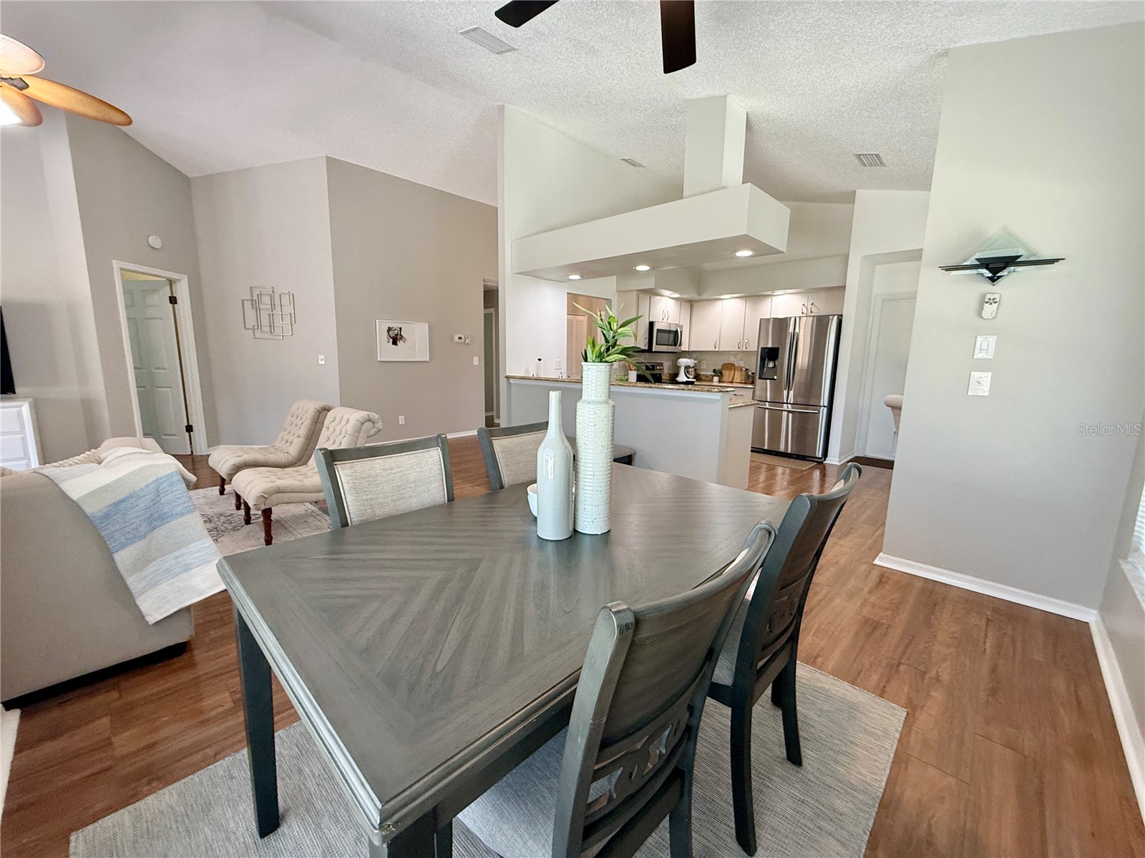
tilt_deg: -7.1
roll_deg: -1.4
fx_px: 463
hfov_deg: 102.1
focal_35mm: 14
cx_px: 572
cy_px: 429
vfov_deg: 85.7
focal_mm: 2.22
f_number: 2.2
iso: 250
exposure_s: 1/99
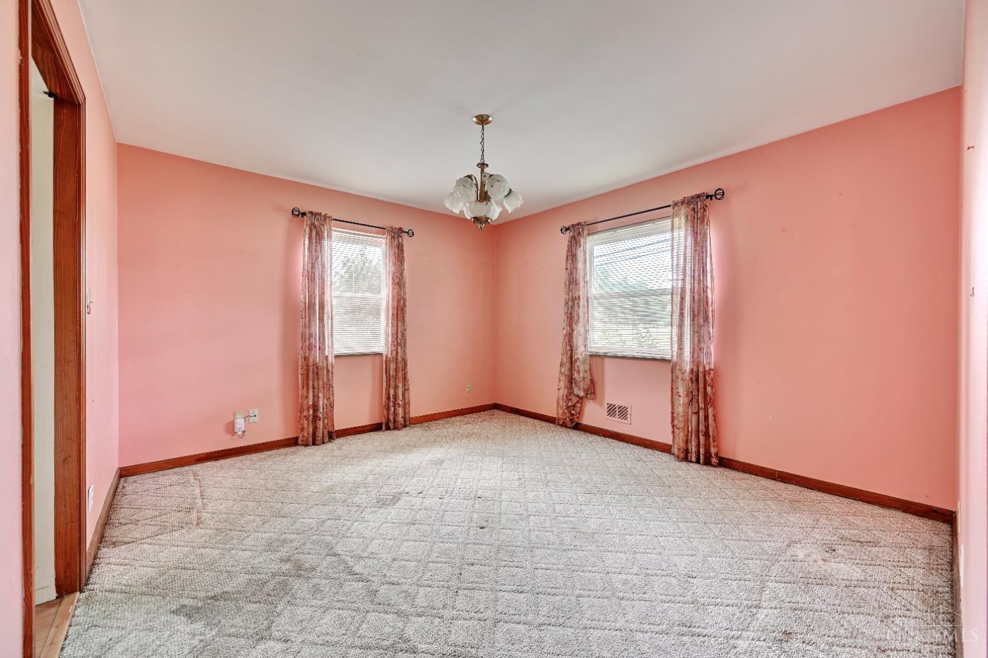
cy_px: 329
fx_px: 384
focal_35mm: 14
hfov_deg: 104.3
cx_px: 494
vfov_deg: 81.2
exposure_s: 1/6
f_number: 8
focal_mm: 14
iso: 400
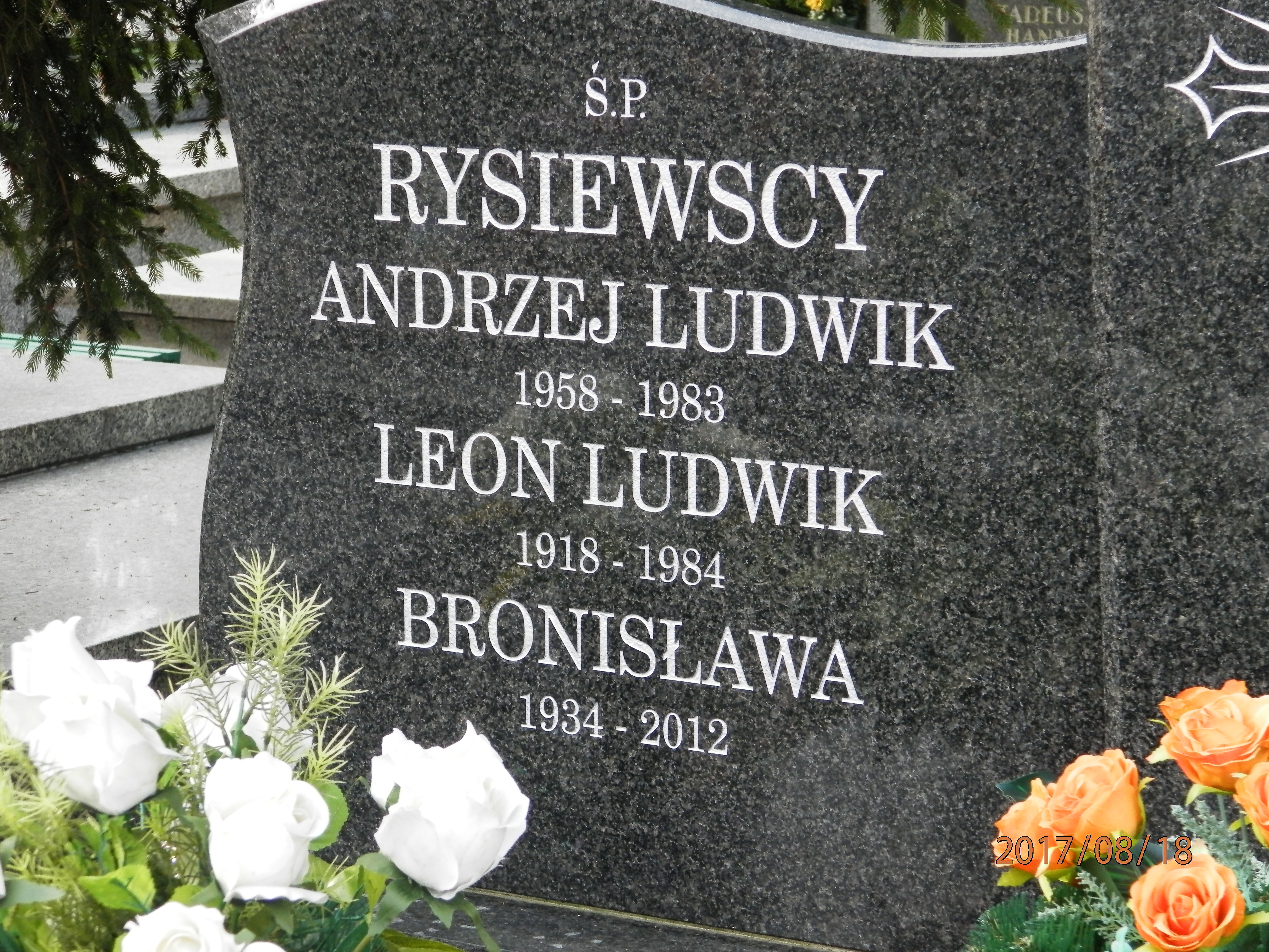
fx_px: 3886
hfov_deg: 18.5
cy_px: 476
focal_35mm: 106
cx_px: 634
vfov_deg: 14.0
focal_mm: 19
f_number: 4.5
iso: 200
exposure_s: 1/80
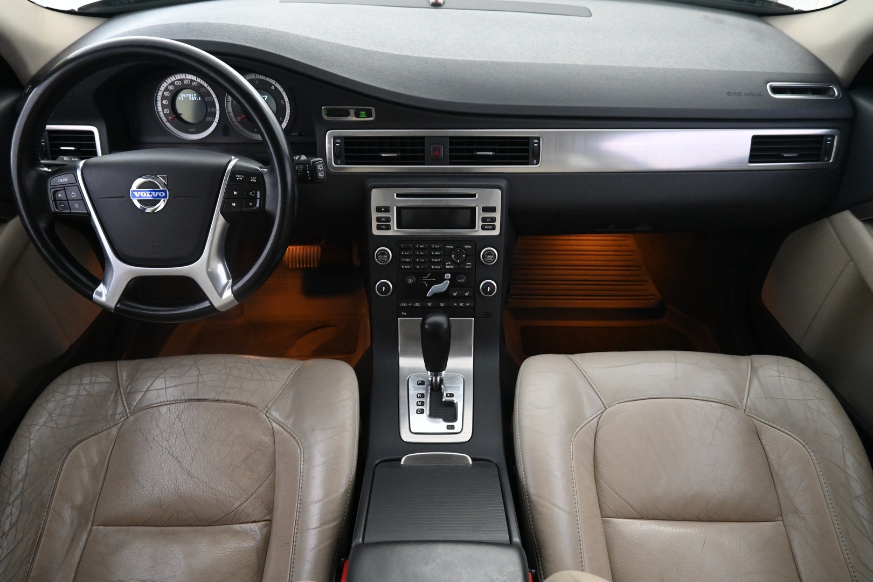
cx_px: 436
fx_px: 582
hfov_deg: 73.7
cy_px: 291
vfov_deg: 53.1
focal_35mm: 24
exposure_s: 1/60
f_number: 4
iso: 4000
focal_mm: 16
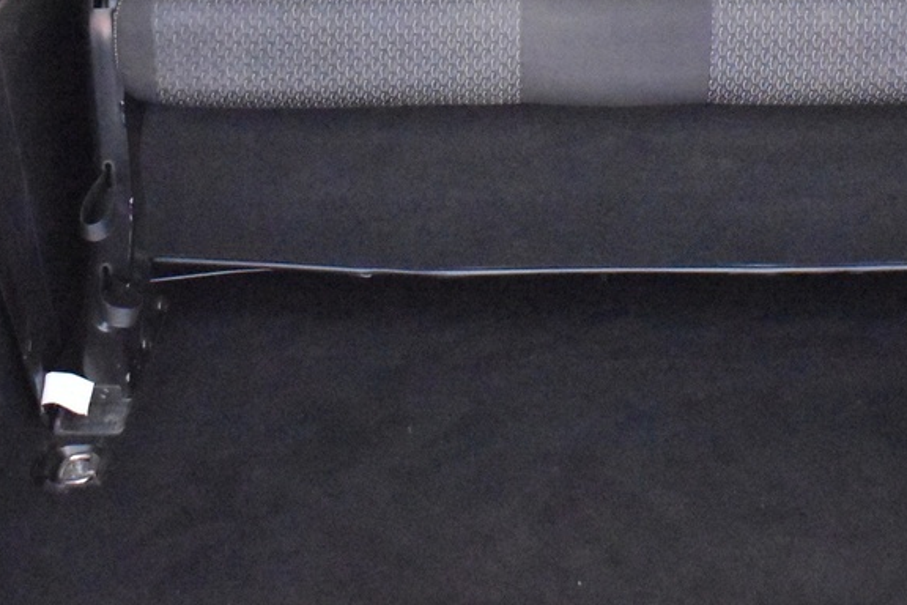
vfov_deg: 17.4
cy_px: -44
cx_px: 616
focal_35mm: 76
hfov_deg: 26.5
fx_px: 1915
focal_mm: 18
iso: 12800
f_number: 3.5
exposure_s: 1/45
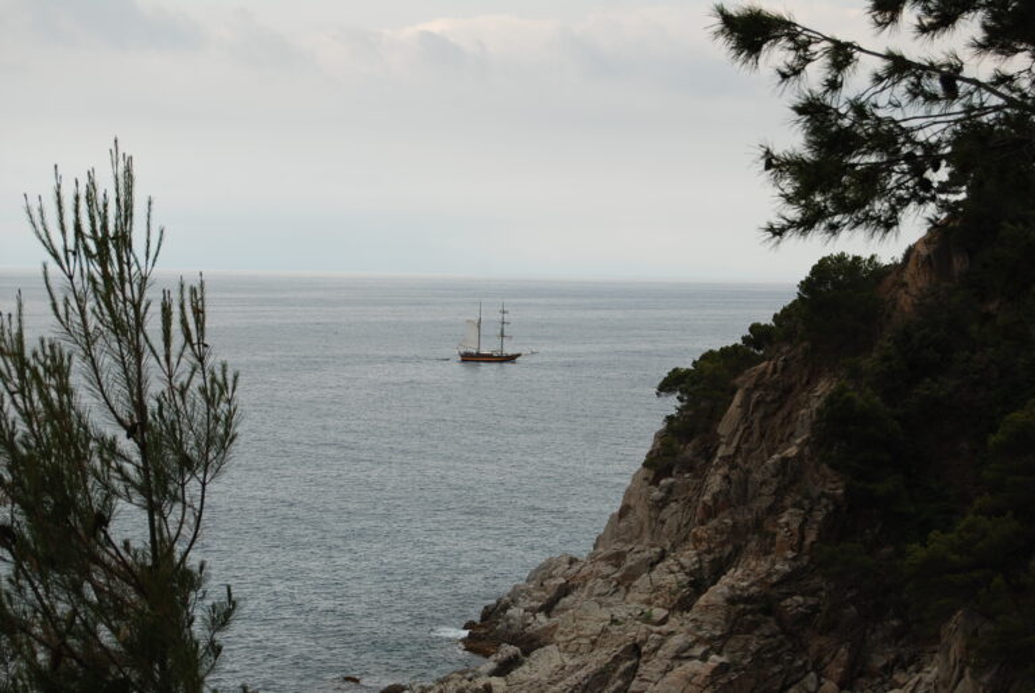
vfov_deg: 16.6
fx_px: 2375
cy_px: 346
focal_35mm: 82
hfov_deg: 24.6
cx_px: 518
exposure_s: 1/160
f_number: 6.3
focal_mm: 55
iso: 100
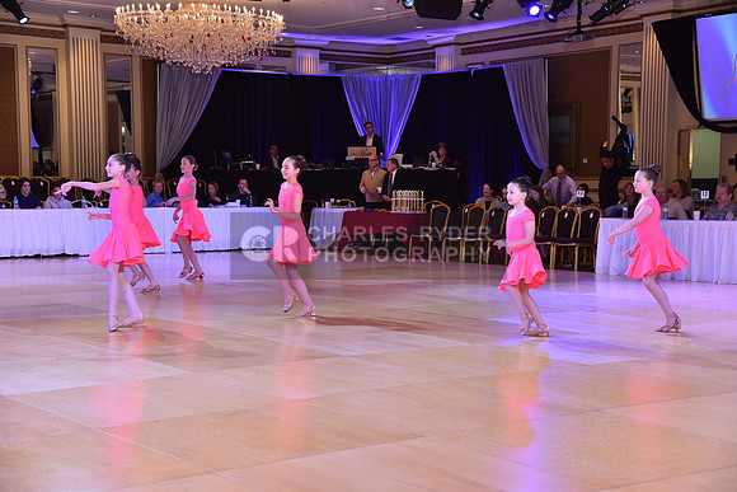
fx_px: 1270
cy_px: 246
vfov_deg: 21.9
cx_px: 368
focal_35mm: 62
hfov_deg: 32.4
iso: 1600
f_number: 5
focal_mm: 62
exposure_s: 1/250
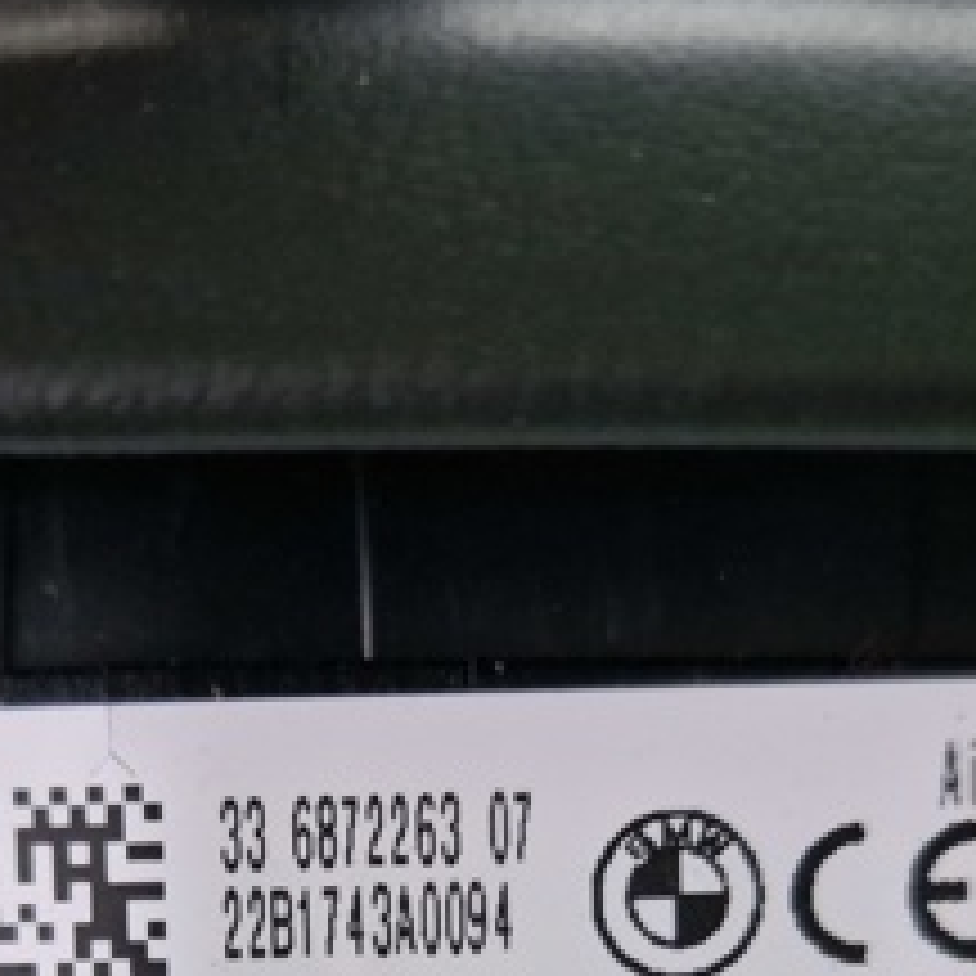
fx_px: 1914
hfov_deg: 28.5
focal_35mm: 60
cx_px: 391
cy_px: 976
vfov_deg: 27.0
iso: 640
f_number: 1.8
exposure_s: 1/50
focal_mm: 5.4
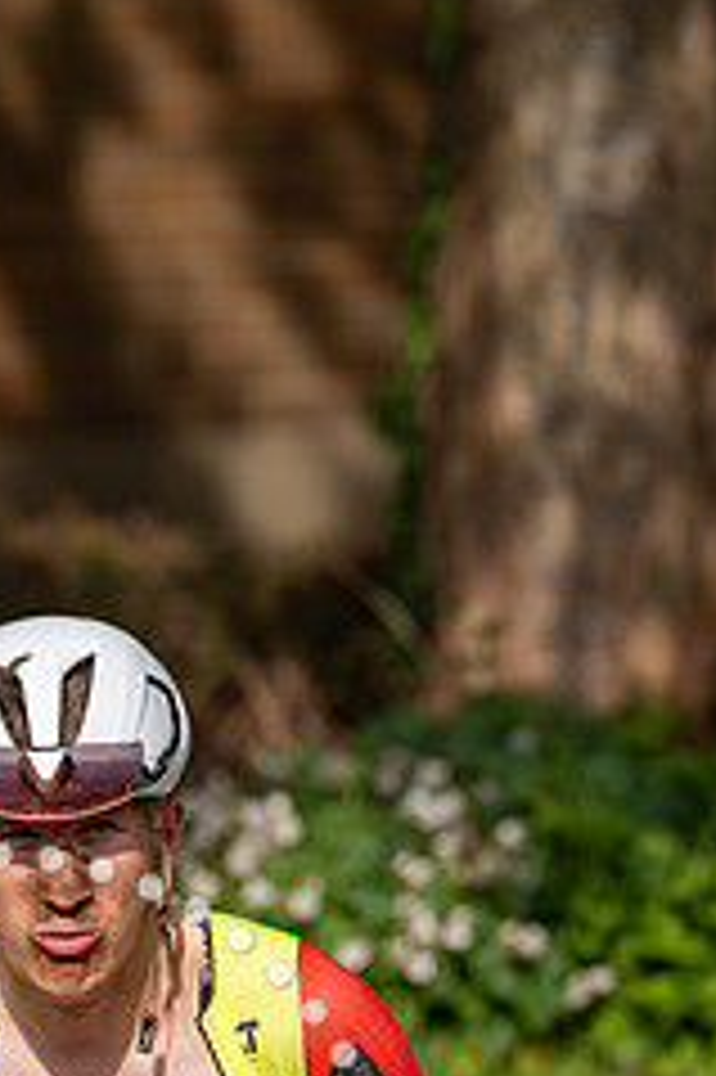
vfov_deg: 5.5
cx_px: 77
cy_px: 882
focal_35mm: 377
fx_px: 11263
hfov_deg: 3.6
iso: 125
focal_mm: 200
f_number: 4
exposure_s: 1/1000
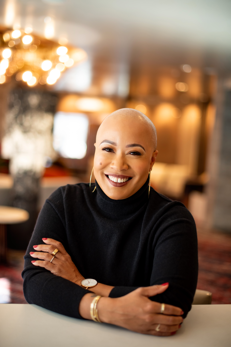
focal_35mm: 50
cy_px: 174
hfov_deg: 27.0
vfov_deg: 39.6
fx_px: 481
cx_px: 116
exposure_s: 1/400
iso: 640
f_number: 1.8
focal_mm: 50
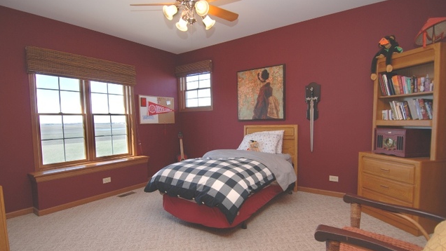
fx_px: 225
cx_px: 223
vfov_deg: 58.3
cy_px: 132
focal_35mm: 19
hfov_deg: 89.6
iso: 200
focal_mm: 12
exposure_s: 1/60
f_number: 5
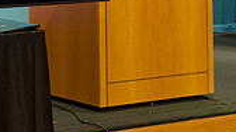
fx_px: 1087
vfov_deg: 6.8
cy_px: -87
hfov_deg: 12.4
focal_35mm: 174
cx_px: 94
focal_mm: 48
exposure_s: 1/160
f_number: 4
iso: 2500
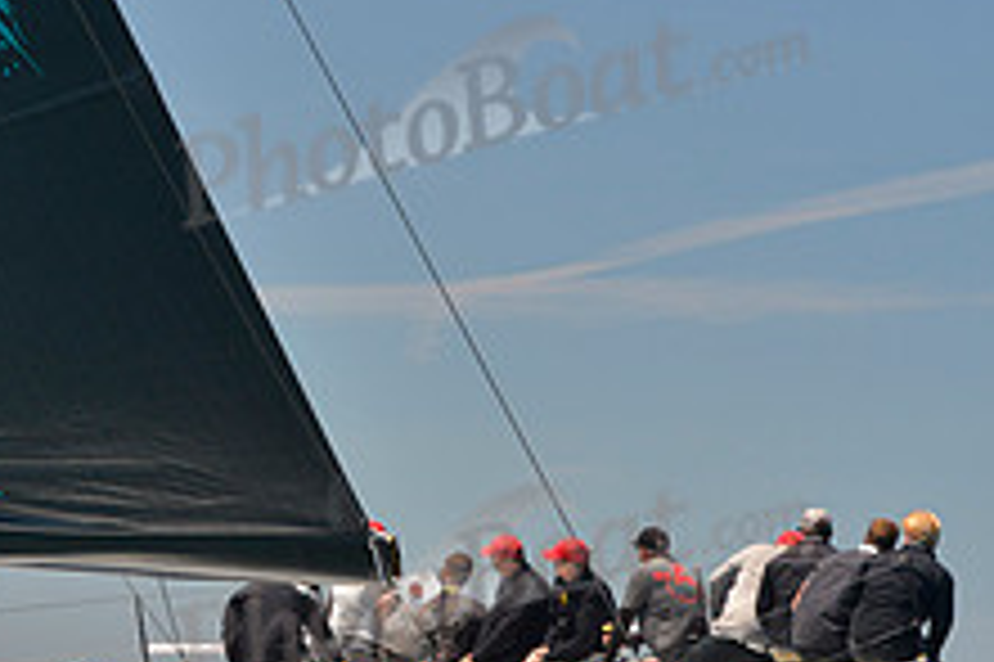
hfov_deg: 11.1
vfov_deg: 7.5
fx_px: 5077
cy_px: 408
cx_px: -54
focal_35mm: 184
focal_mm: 70
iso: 400
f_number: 5.6
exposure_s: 1/800
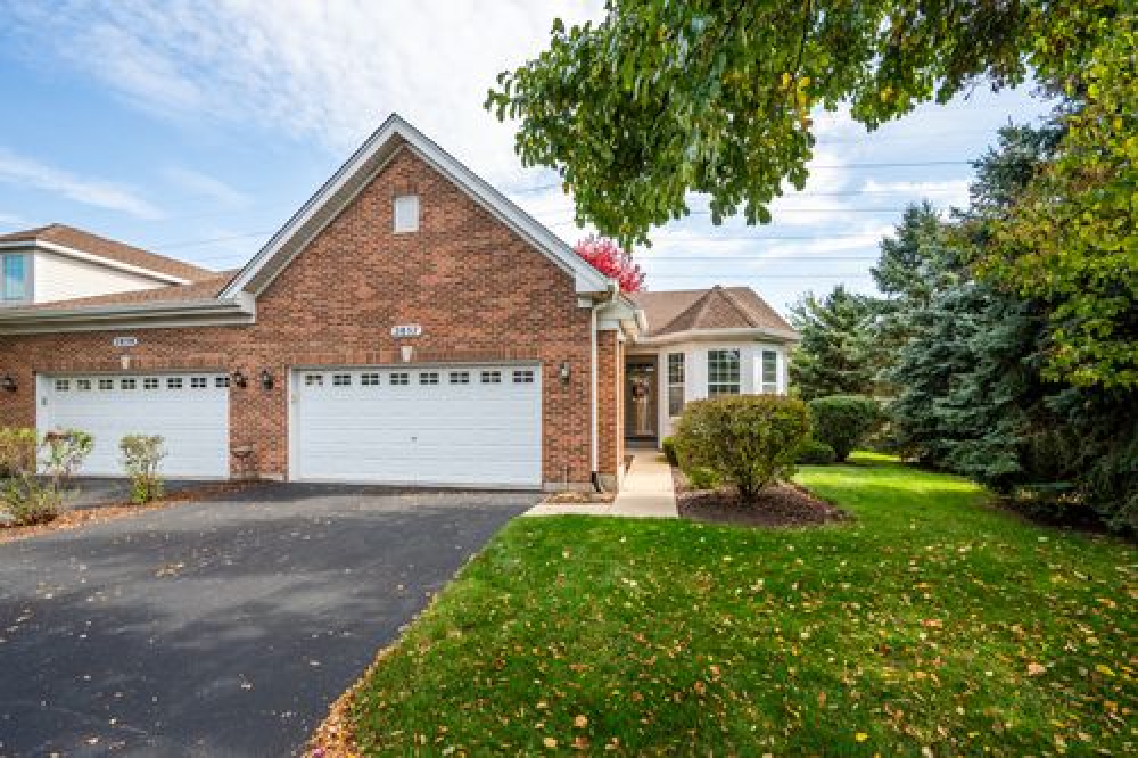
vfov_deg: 76.2
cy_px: 413
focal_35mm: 15
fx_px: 482
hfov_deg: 99.5
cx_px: 569
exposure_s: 1/60
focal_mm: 14
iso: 100
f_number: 7.1
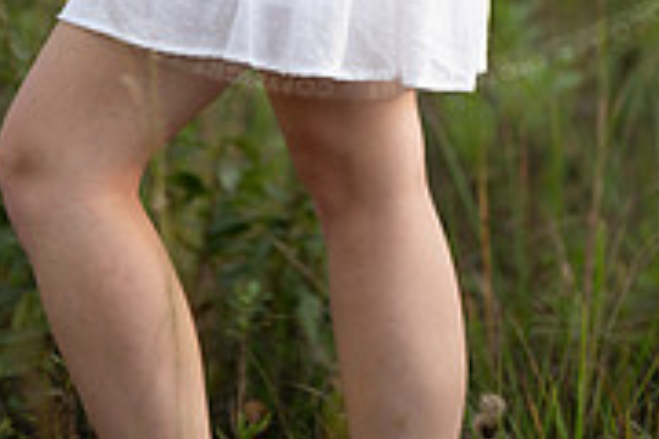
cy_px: -377
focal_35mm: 212
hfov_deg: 9.7
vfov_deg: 6.3
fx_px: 3880
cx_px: 326
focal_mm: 85
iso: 100
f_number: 1.2
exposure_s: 1/1000
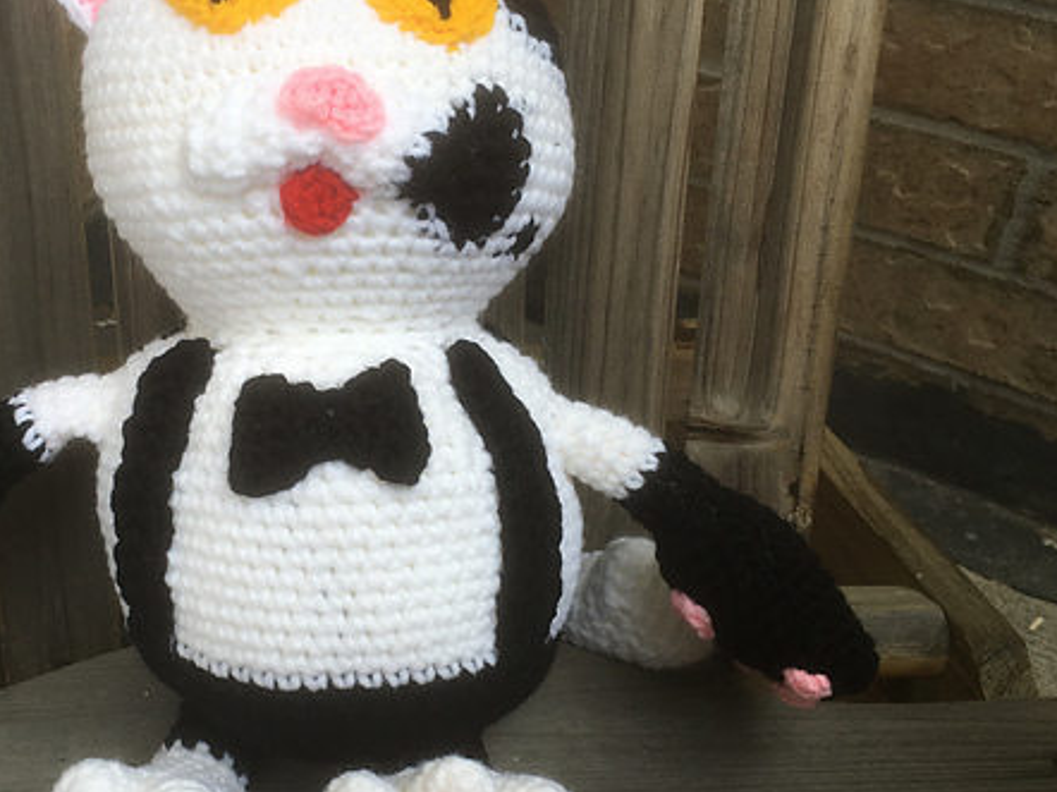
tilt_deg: -38.4
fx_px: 1282
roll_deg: +1.4
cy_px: 395
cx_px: 337
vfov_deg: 34.3
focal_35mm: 42
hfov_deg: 44.1
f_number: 2.2
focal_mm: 4.15
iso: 25
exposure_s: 1/242
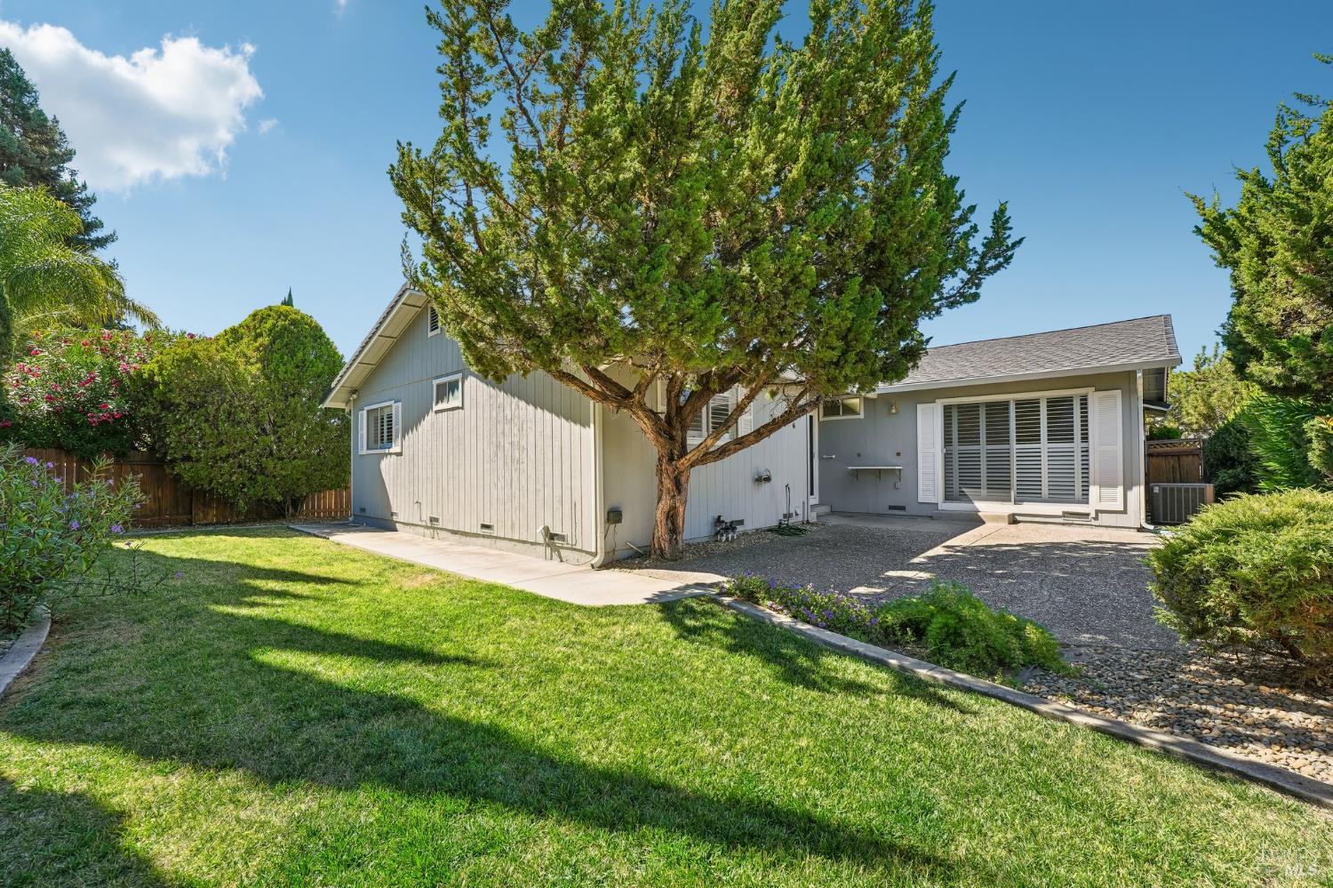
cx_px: 666
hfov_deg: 104.3
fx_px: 518
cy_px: 444
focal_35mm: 14
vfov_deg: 81.2
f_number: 8
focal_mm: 14
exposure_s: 1/200
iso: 640
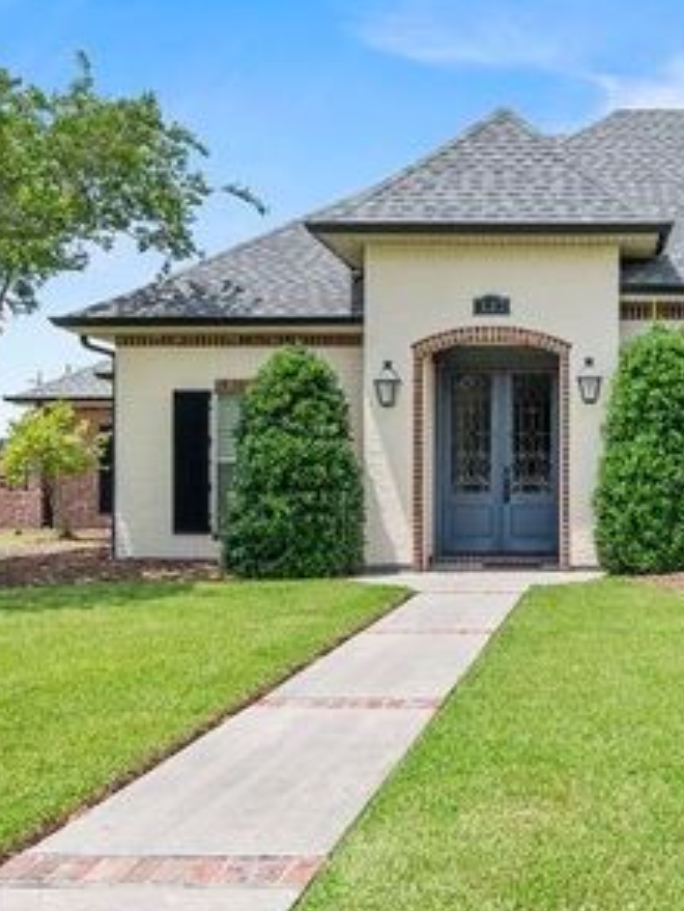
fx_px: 1079
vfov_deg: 45.8
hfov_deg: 33.7
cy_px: 456
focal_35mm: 41
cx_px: 588
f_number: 9
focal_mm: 25
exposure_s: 1/640
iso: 250
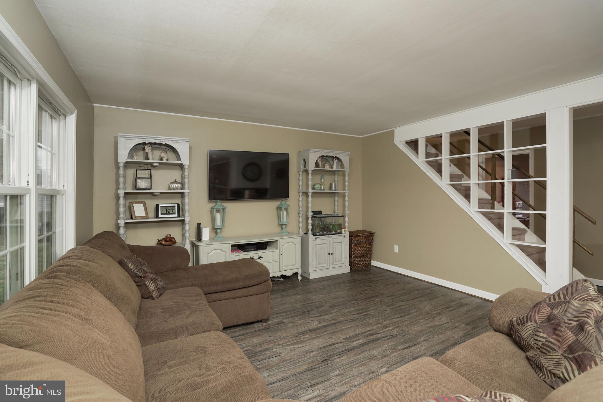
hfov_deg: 96.7
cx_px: 302
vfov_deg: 73.7
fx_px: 268
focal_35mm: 16
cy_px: 201
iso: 320
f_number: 4.5
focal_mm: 16
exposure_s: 1/80
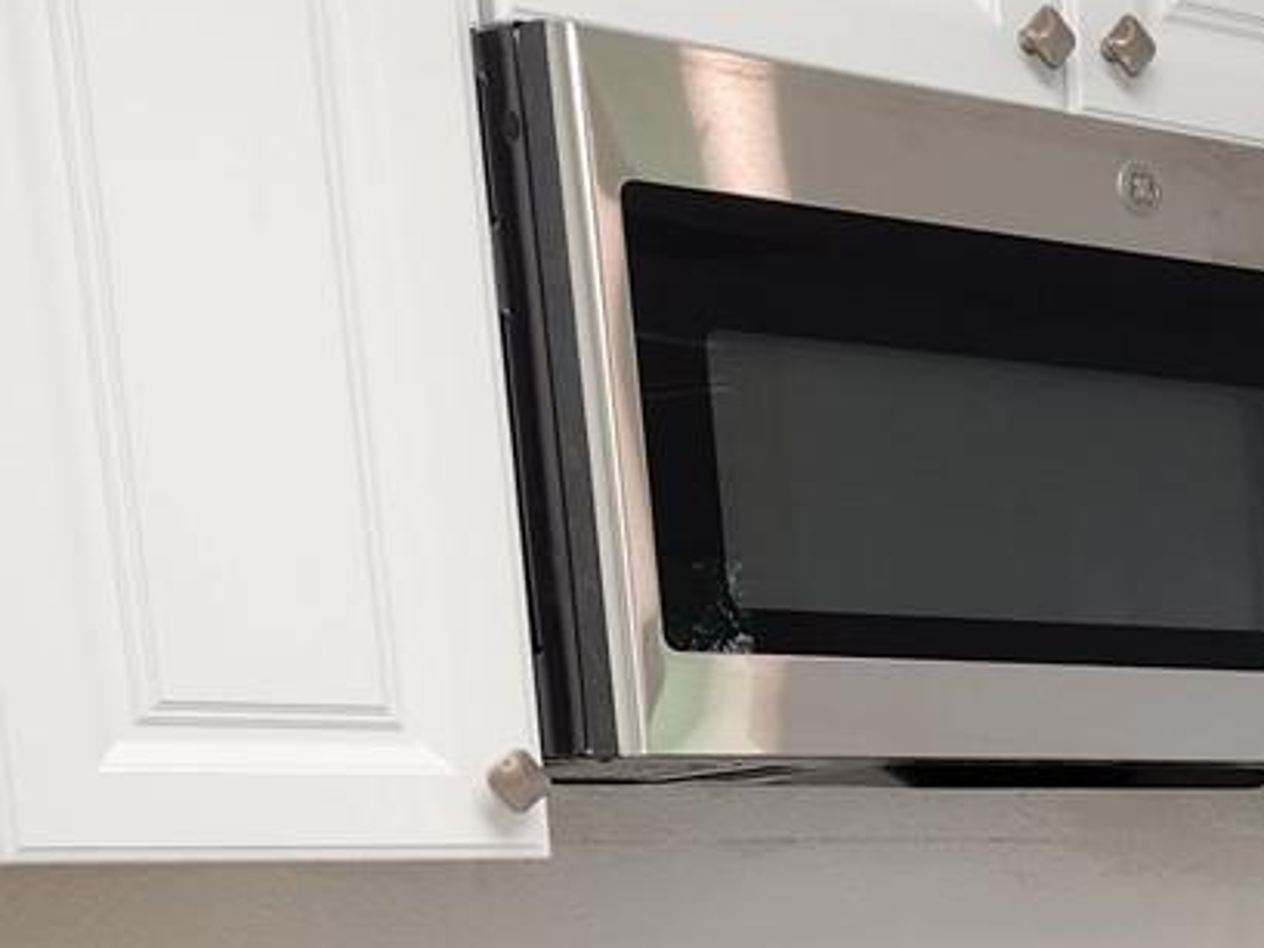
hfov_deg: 18.6
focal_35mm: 90
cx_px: 2027
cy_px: 1519
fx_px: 3287
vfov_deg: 15.0
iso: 80
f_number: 1.8
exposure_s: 1/120
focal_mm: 5.4
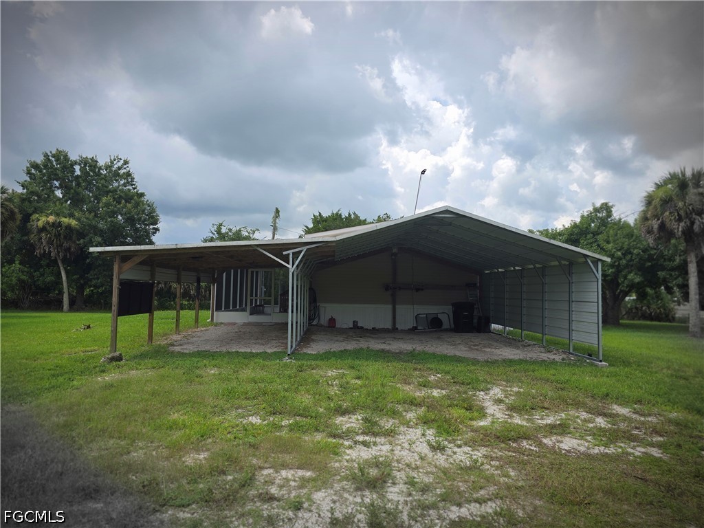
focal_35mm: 23
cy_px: 264
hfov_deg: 73.9
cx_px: 352
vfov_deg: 58.9
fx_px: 468
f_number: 1.7
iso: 12
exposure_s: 1/713
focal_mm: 6.3
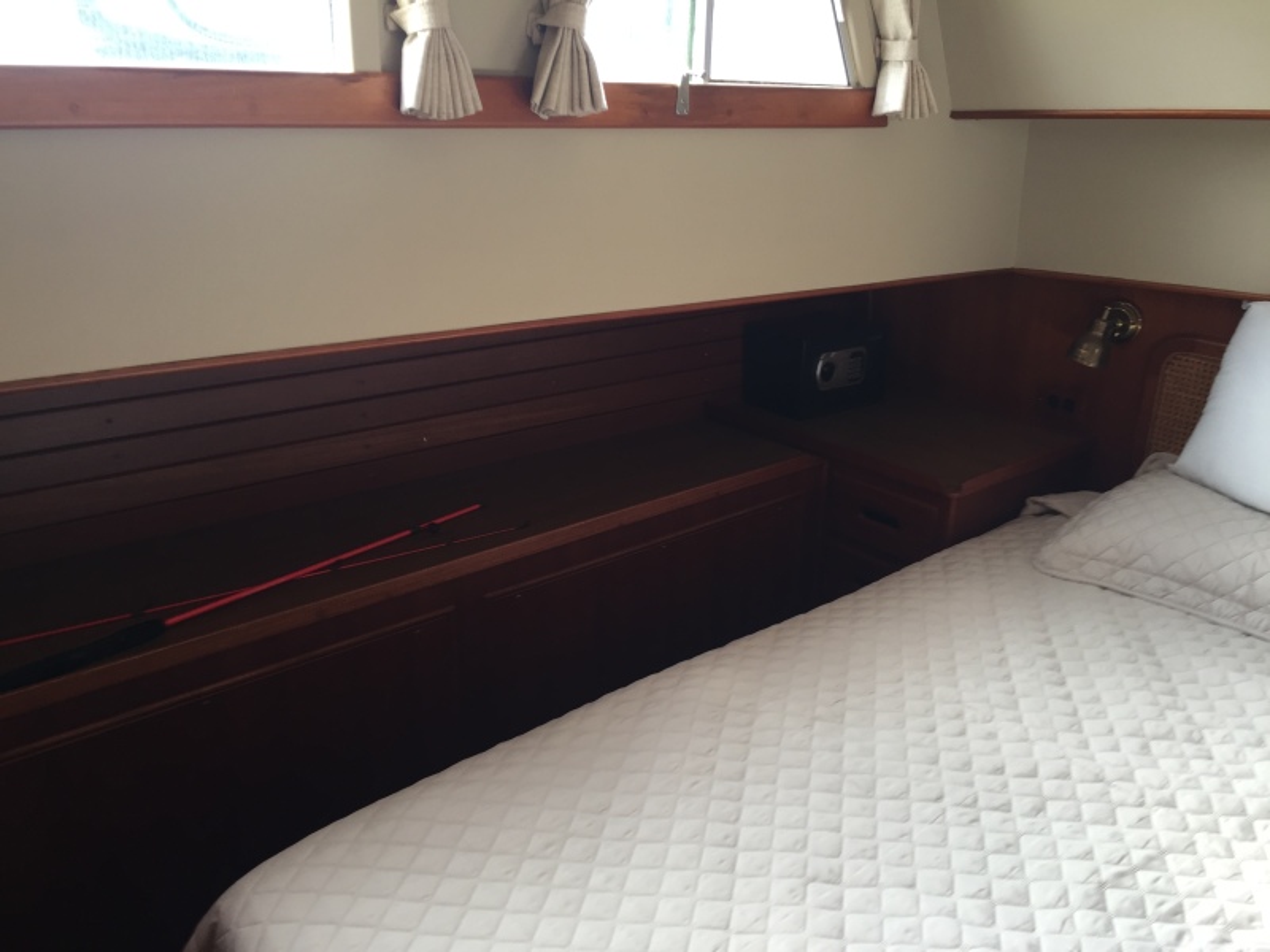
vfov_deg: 48.2
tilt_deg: -21.0
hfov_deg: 61.7
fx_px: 1064
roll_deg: -1.4
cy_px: 476
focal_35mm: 29
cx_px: 635
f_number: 2.2
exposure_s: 1/60
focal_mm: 4.15
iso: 40
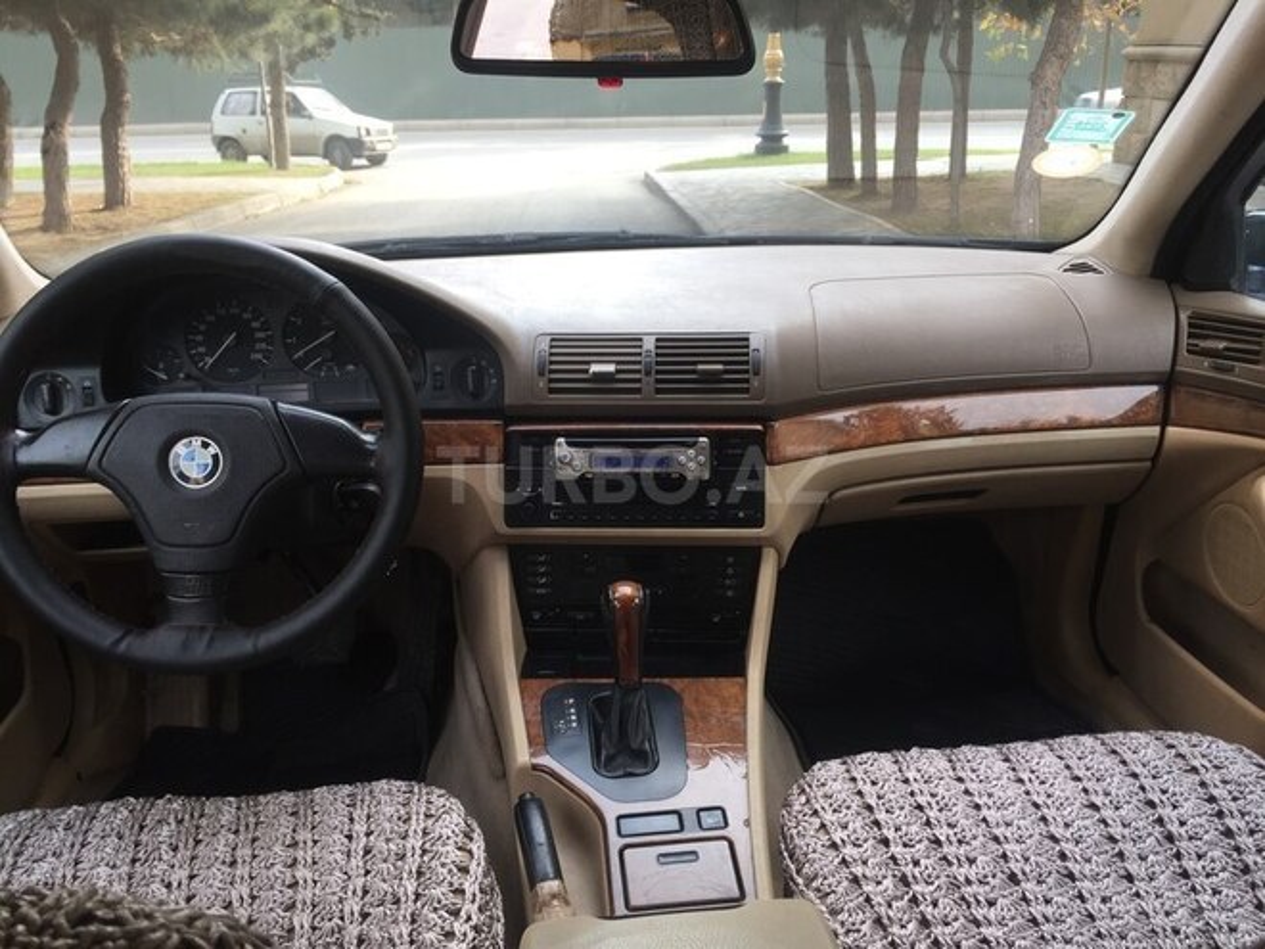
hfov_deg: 61.7
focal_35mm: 29
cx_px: 632
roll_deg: -1.2
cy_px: 474
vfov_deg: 48.2
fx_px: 1060
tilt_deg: -22.5
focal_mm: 4.15
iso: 32
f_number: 2.2
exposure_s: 1/101
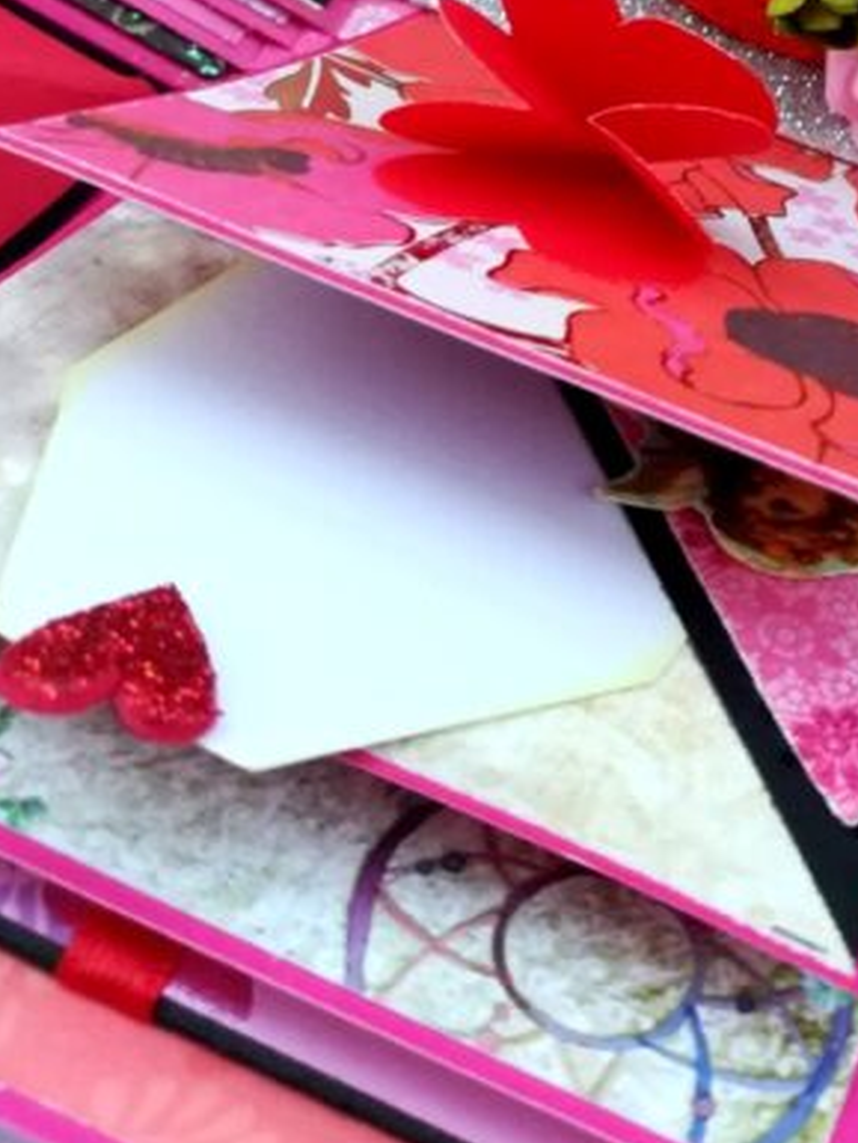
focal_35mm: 54
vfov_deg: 33.2
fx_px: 1784
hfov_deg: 25.5
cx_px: 882
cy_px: 59
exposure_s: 1/30
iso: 160
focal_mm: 3.83
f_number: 2.2
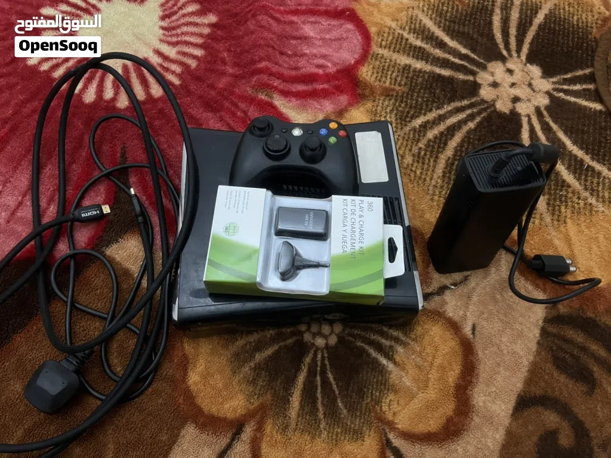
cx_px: 306
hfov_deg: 67.3
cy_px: 229
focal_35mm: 26
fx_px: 459
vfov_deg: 53.1
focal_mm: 5.7
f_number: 1.5
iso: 500
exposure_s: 1/33
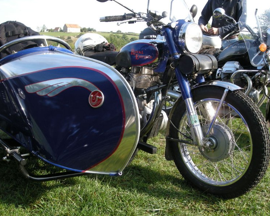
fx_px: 296
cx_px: 139
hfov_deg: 49.1
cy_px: 107
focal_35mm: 37
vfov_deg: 40.1
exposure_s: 1/236
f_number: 2.8
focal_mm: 5.7
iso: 50
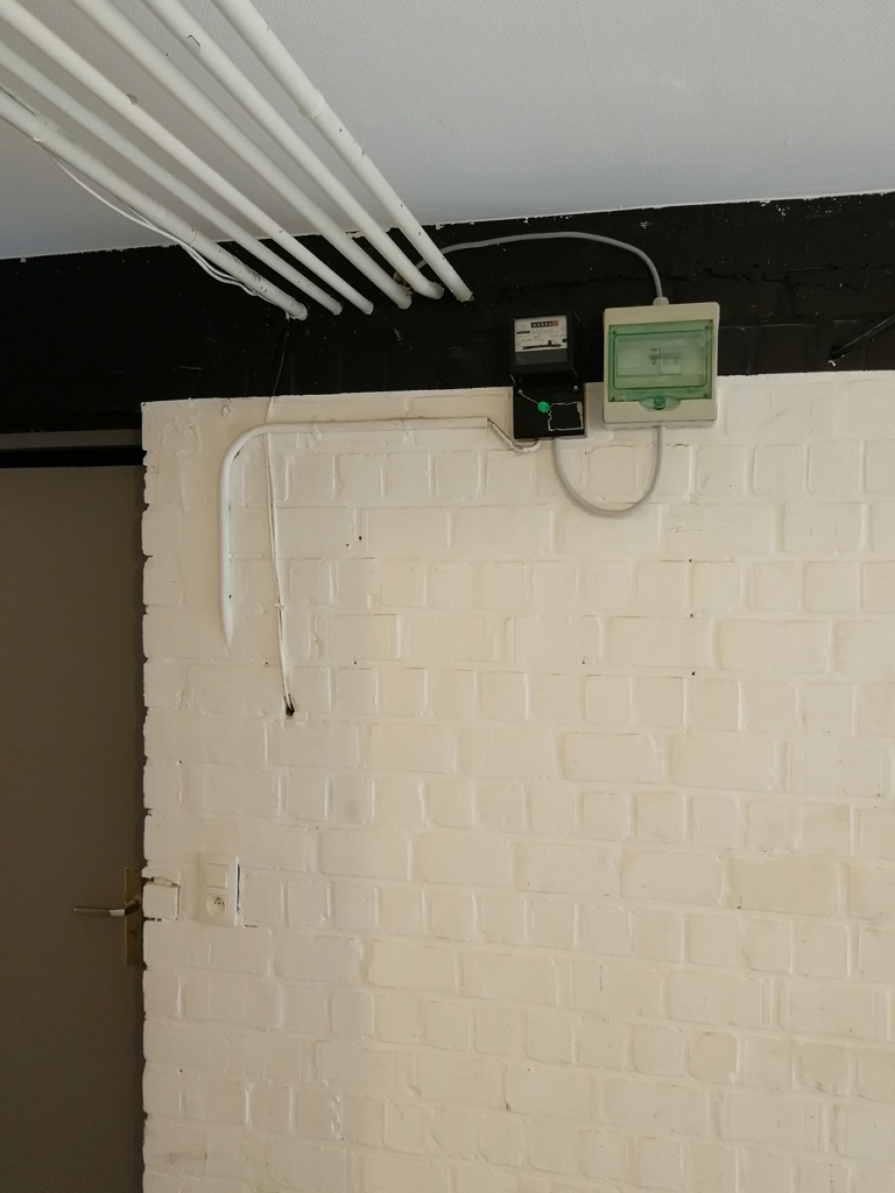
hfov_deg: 51.4
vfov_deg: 65.3
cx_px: 448
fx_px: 931
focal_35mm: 27
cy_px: 596
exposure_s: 1/33.3
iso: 250
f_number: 2.2
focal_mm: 3.95
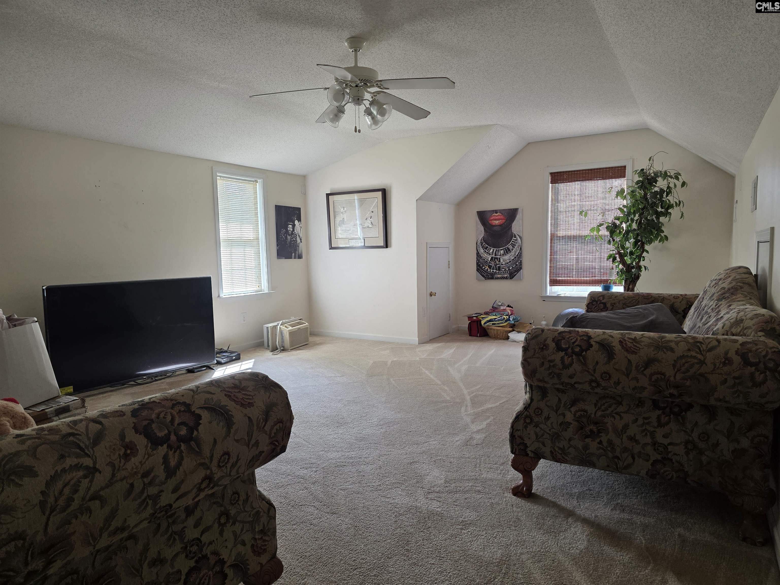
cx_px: 390
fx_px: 518
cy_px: 292
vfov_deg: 58.9
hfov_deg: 73.9
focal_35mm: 23
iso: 200
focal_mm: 6.3
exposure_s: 1/180
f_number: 1.7
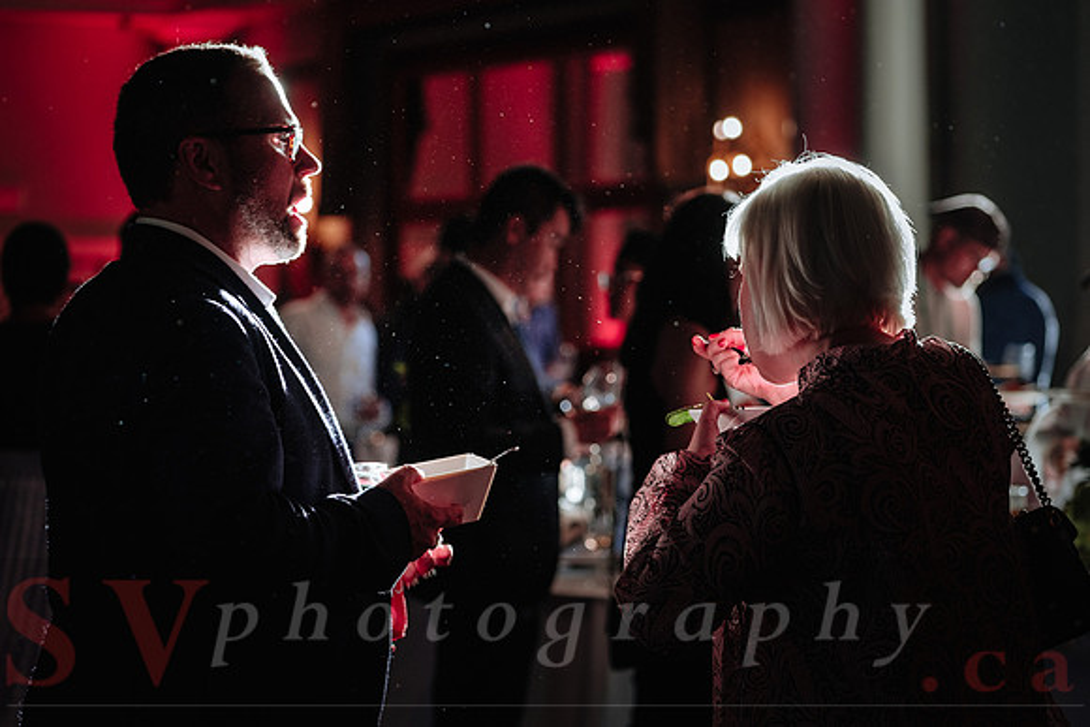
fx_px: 4223
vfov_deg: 9.8
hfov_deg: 14.7
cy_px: 437
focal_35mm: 139
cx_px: 545
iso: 400
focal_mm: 77.3
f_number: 2.8
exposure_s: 1/100
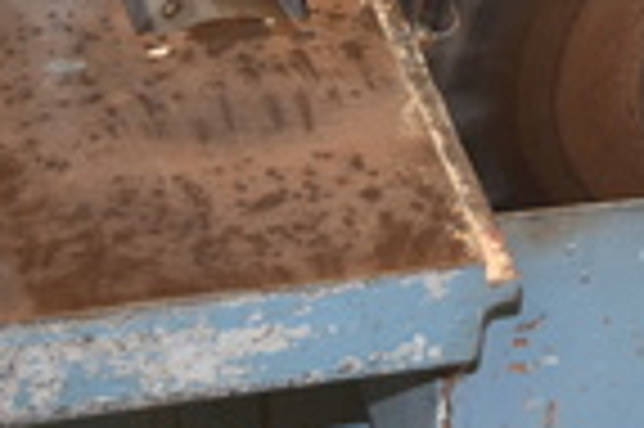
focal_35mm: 178
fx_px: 3181
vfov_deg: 7.6
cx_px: 784
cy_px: -160
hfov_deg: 11.3
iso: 800
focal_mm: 34
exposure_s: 1/60
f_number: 4.5
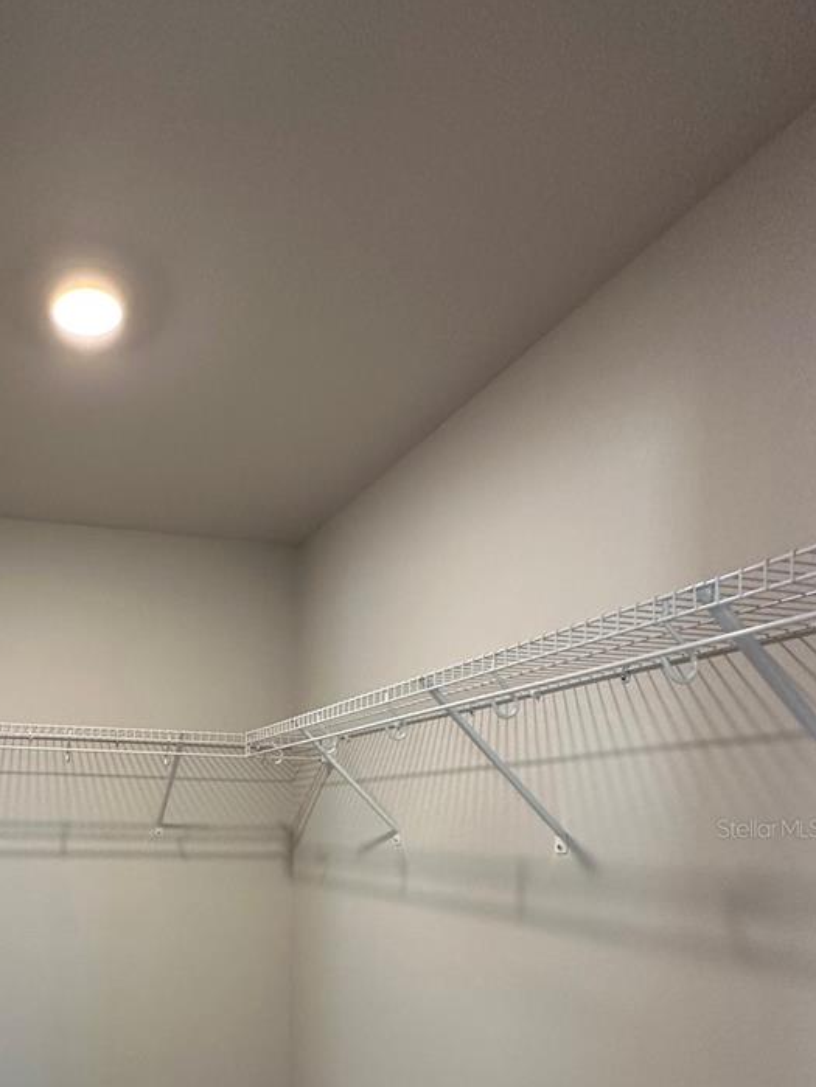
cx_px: 127
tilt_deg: -2.1
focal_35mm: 24
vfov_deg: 66.7
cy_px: 828
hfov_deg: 52.0
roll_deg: -2.4
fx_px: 754
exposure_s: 1/120
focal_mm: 2.22
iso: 250
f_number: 2.2
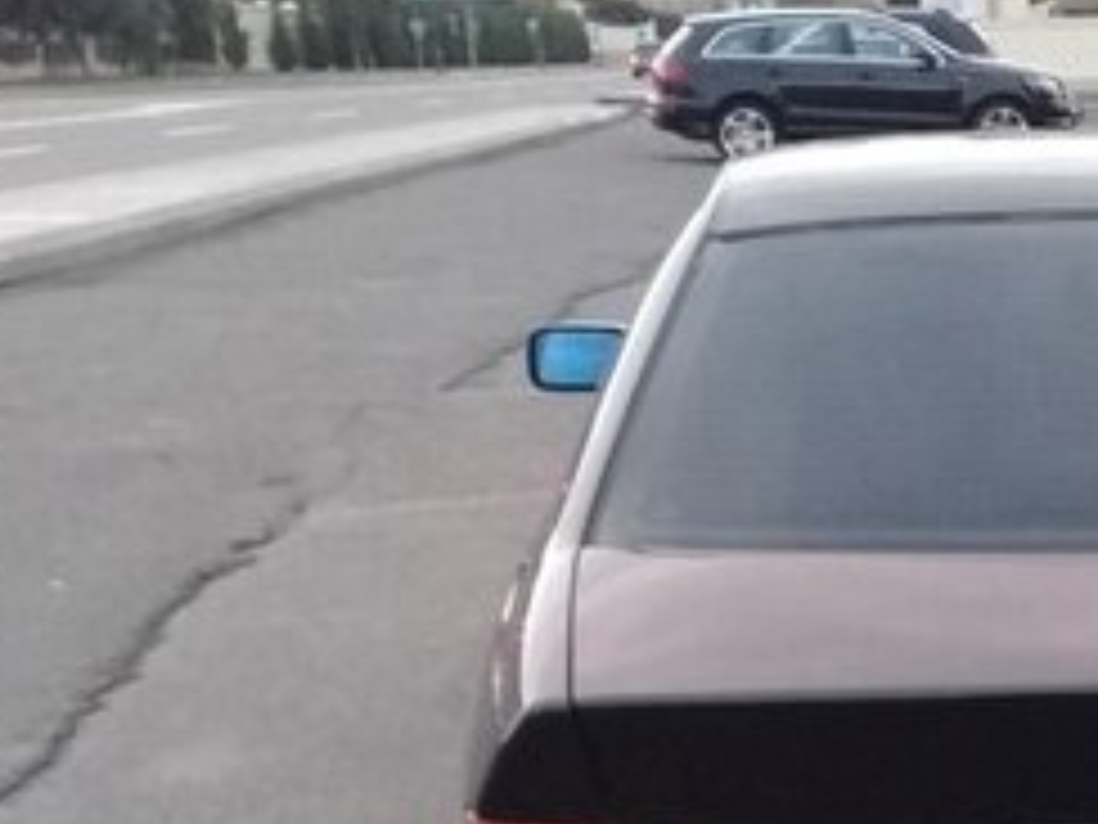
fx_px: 2664
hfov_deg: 22.2
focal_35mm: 84
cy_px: 907
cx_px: 1166
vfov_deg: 17.0
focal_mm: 3.3
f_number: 2.2
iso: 200
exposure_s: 1/25
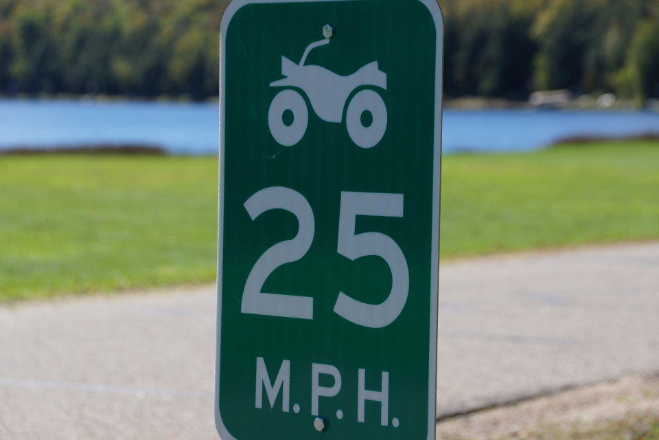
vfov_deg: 10.2
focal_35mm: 135
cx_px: 330
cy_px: 220
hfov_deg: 15.2
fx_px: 2471
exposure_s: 1/250
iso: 100
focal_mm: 90
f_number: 7.1
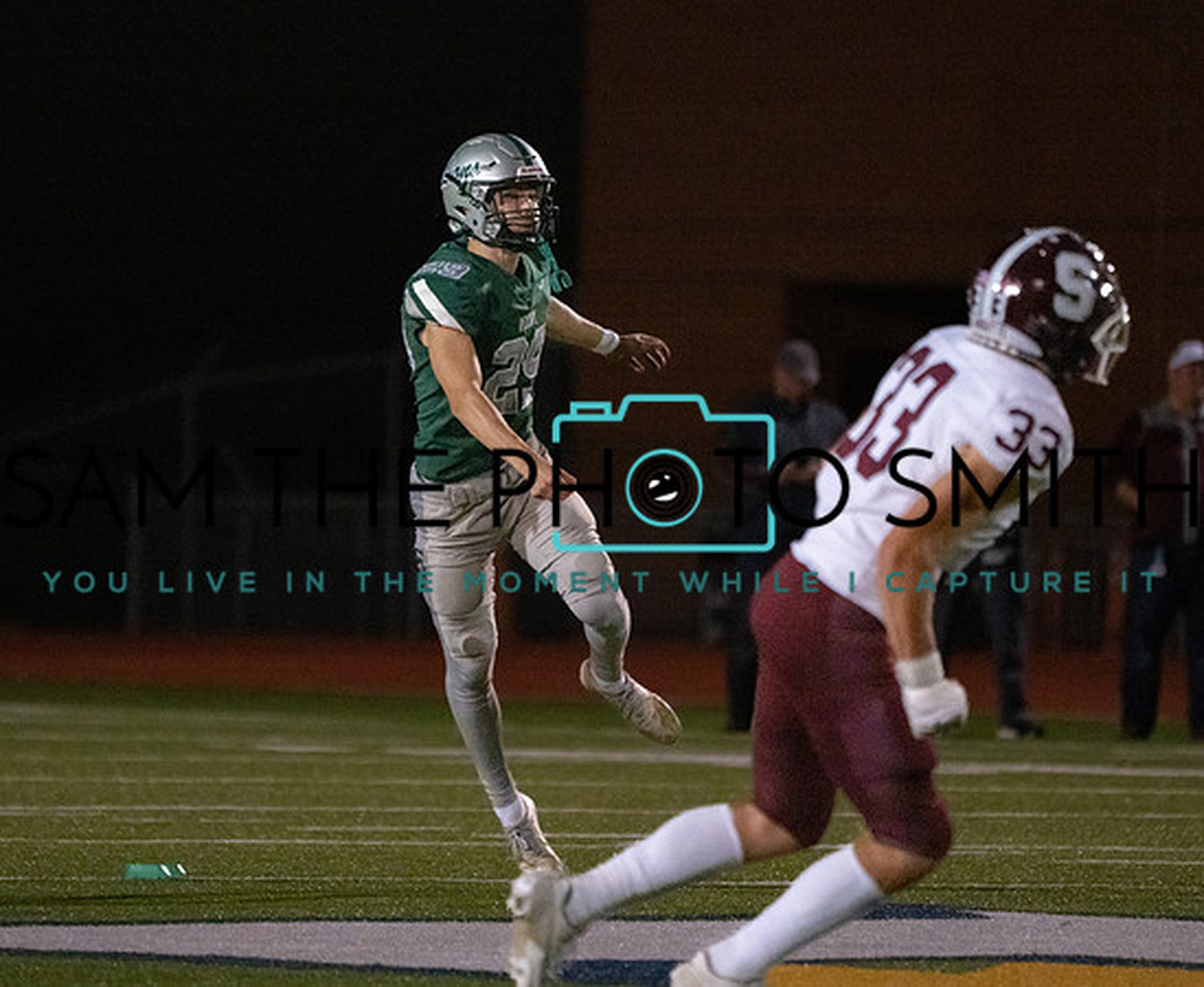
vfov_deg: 3.0
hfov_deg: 3.6
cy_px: 457
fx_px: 19106
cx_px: 569
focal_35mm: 531
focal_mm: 400
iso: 20000
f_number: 5.6
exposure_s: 1/1250
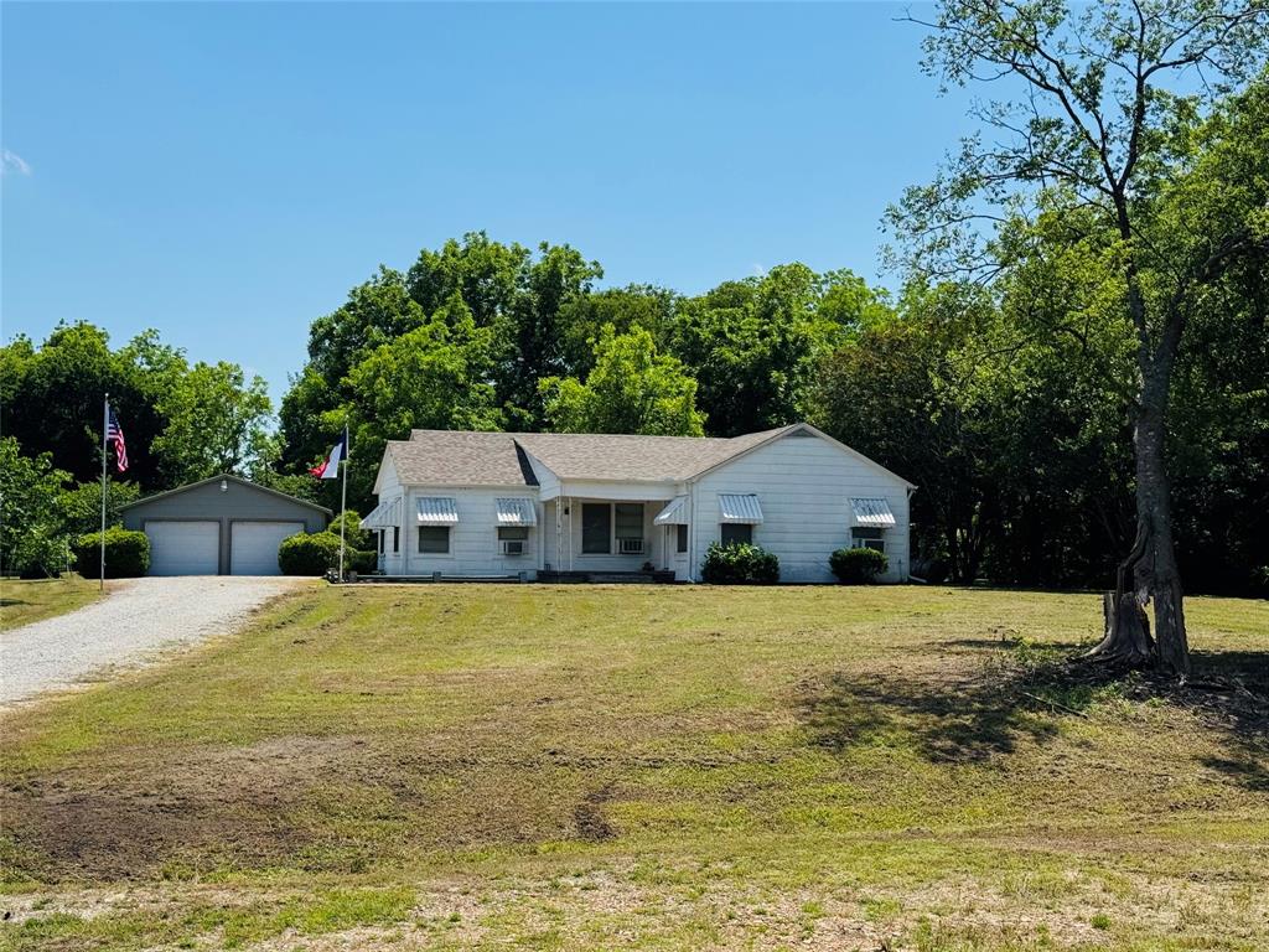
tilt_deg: +3.0
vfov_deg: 30.3
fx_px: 1760
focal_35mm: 48
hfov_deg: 39.7
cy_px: 476
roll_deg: -0.2
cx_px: 634
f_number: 1.78
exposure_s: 1/7937
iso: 80
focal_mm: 6.76
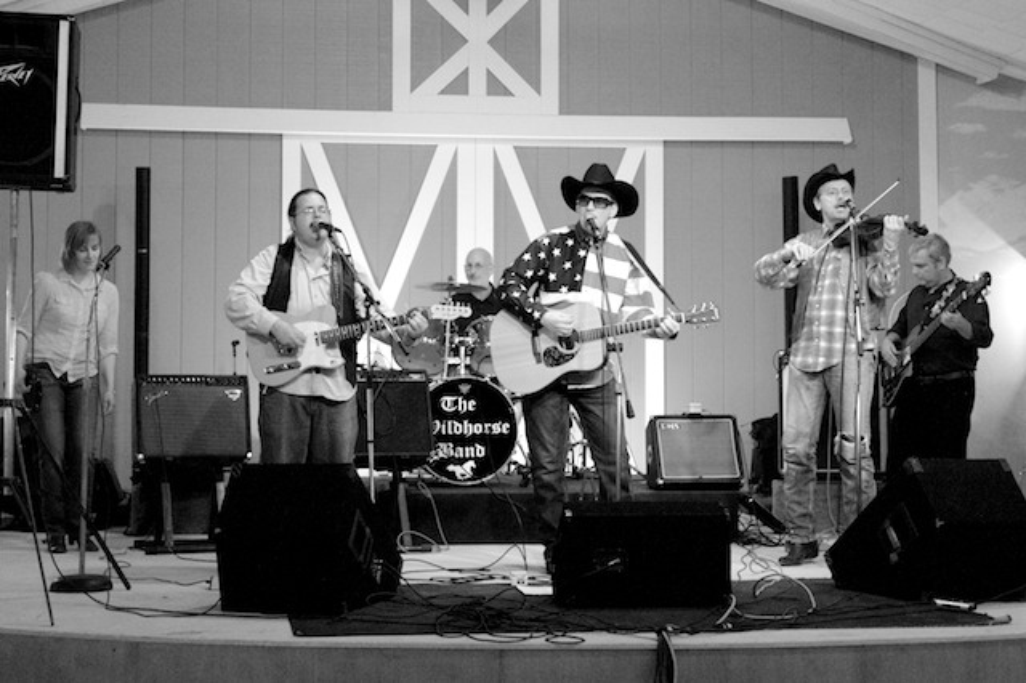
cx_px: 513
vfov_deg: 28.9
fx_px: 1325
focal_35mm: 46
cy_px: 342
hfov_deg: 42.3
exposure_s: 1/50
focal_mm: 31
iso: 3200
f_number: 4.5
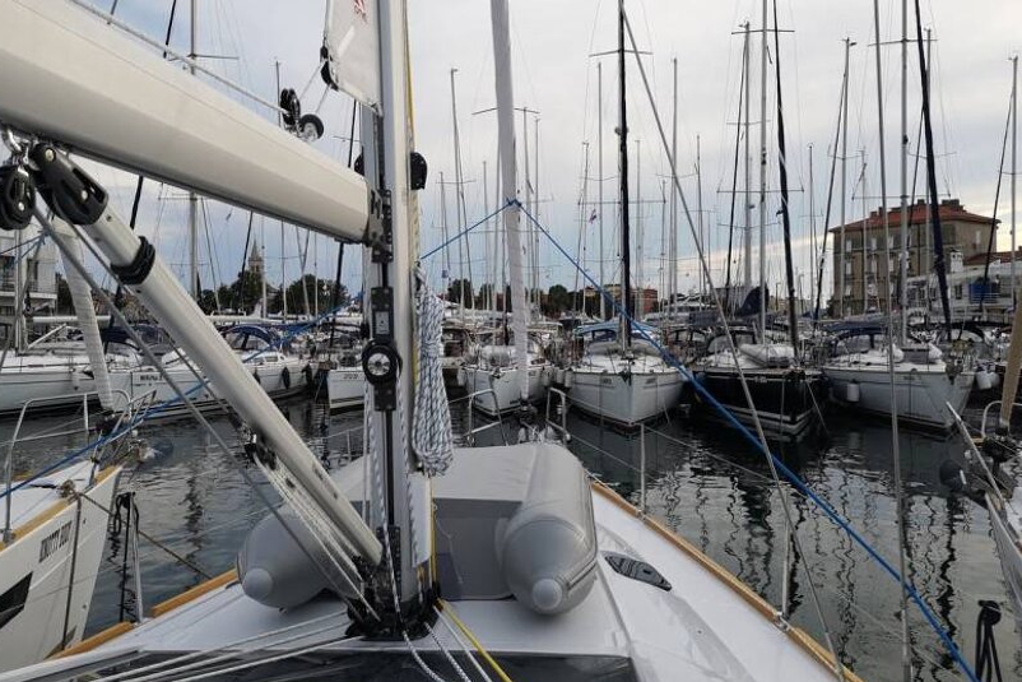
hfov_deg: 63.6
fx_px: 823
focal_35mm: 29
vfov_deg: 44.9
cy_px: 314
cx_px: 510
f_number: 1.8
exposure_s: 1/1661
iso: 50
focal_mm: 3.95
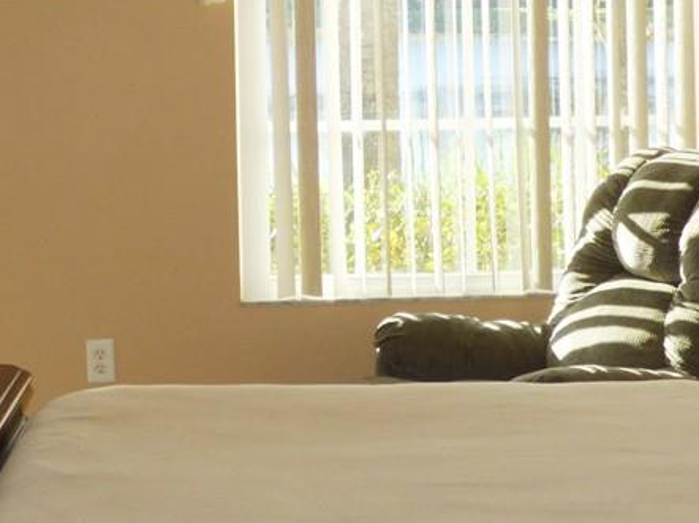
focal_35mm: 95
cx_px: 367
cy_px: 96
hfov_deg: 20.7
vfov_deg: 15.4
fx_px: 1917
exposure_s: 1/125
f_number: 3.6
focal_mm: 7.37
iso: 100
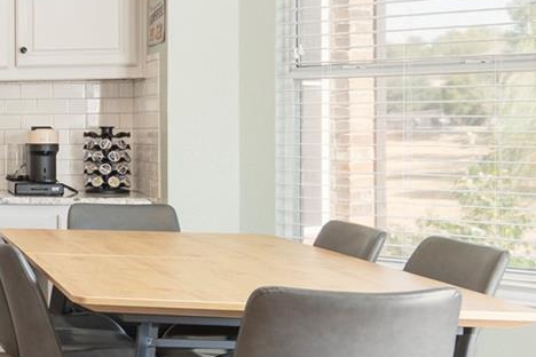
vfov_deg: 19.4
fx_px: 1042
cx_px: -348
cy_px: 128
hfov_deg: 21.8
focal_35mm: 70
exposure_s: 1/2.5
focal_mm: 16
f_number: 7.1
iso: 100
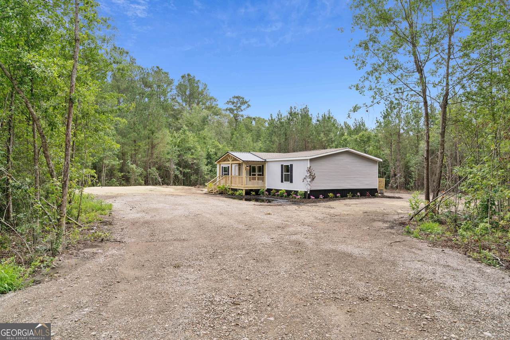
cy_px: 170
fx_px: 340
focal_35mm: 24
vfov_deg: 53.2
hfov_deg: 73.7
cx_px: 255
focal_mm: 24
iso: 250
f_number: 8
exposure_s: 1/400
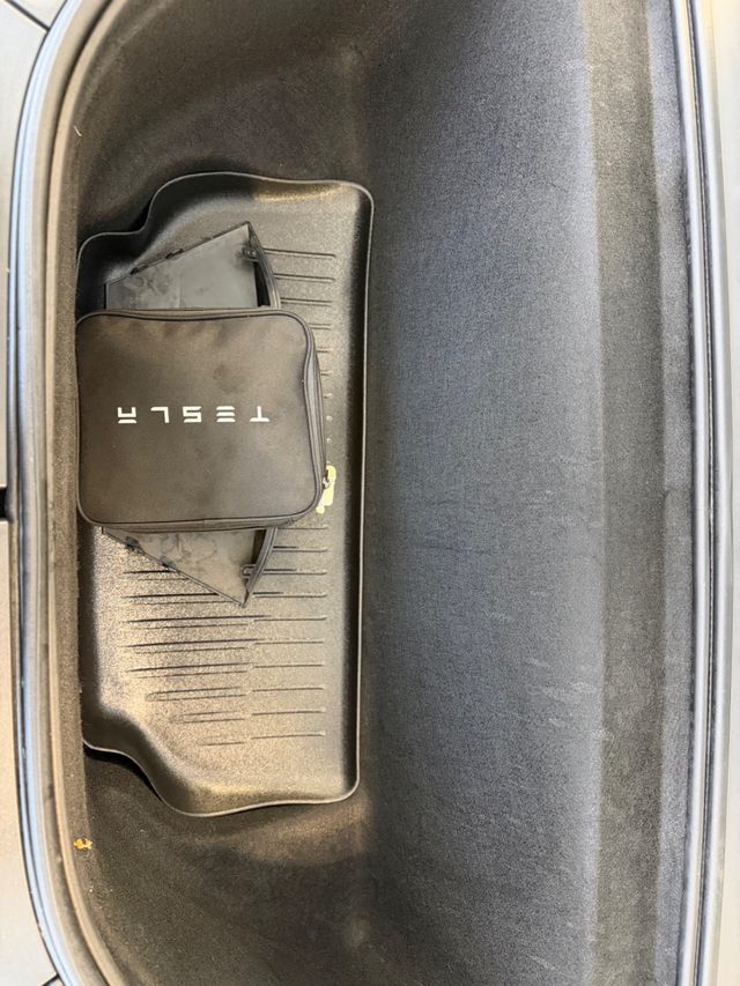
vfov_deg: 71.6
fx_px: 684
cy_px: 493
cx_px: 370
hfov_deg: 56.8
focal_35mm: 24
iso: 800
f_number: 1.78
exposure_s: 1/40
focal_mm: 6.76
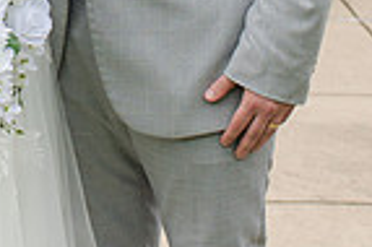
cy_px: -248
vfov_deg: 7.2
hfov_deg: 11.0
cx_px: -72
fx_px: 1899
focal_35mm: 184
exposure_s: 1/640
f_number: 3.5
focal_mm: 35
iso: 320
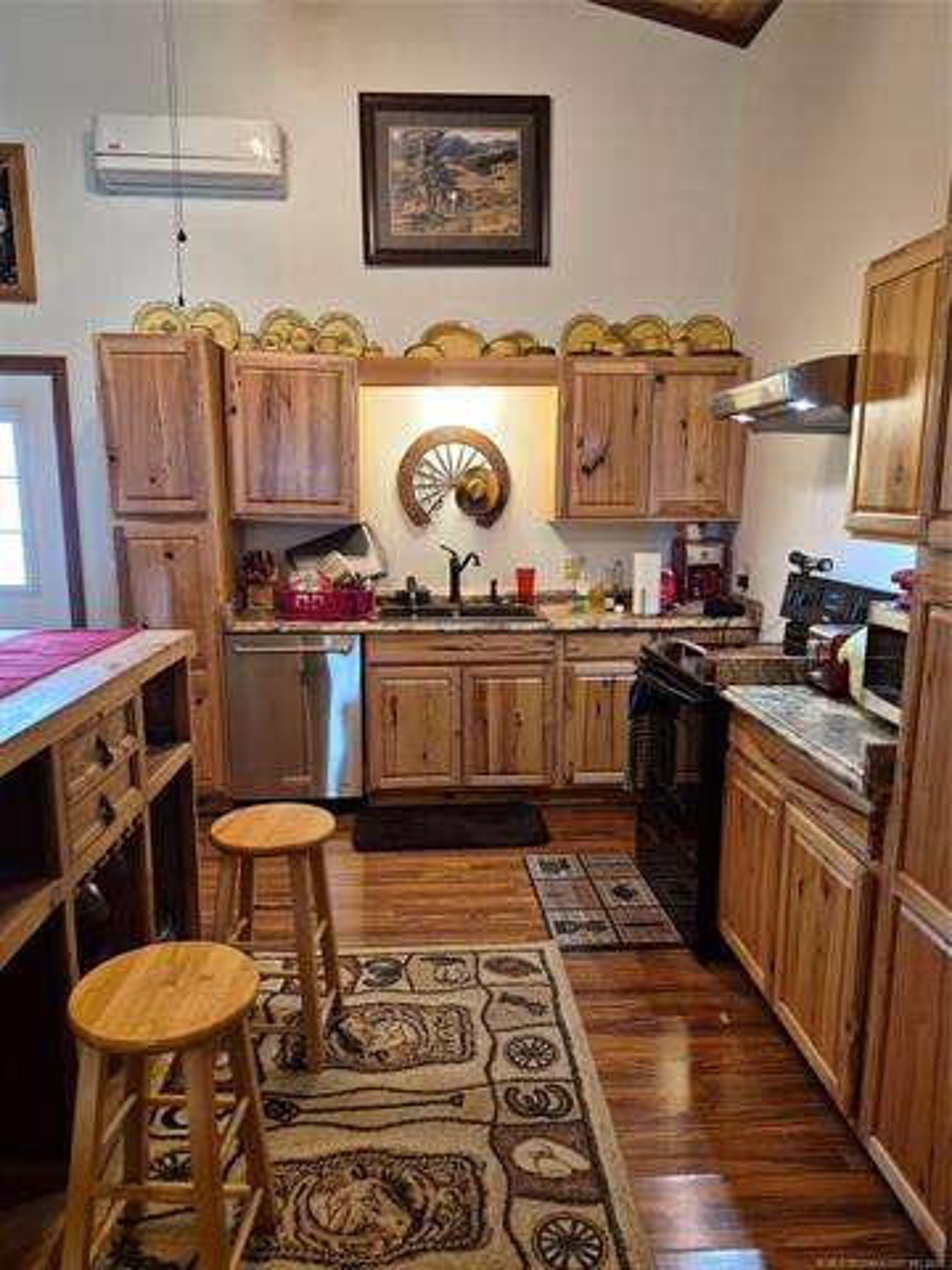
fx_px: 843
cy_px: 635
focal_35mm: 23
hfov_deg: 58.9
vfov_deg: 73.9
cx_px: 476
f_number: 1.8
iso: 640
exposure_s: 1/120
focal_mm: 5.4
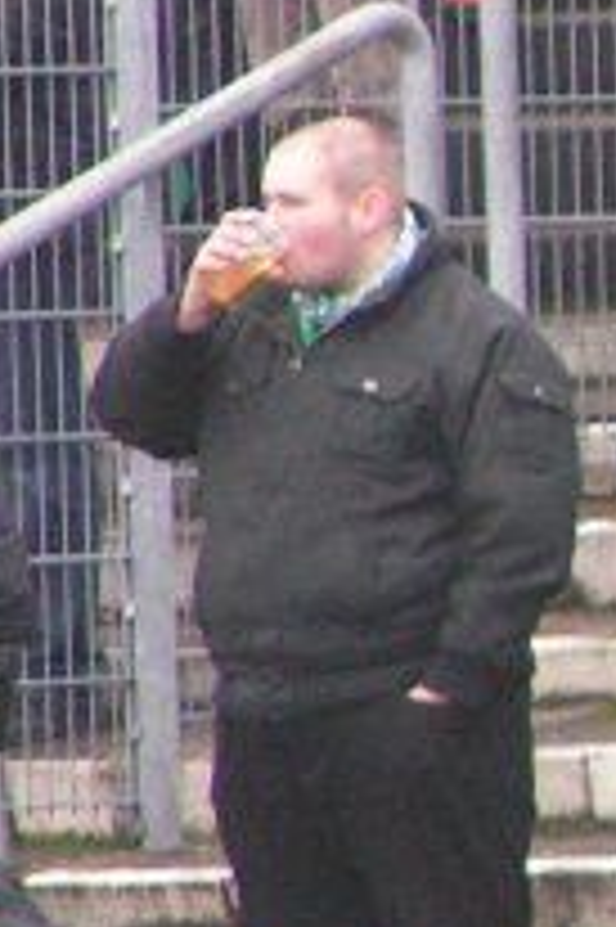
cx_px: 1434
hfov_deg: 0.9
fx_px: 39487
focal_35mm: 1536
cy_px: 324
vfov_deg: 1.3
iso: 200
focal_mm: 58
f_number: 3.5
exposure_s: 1/160
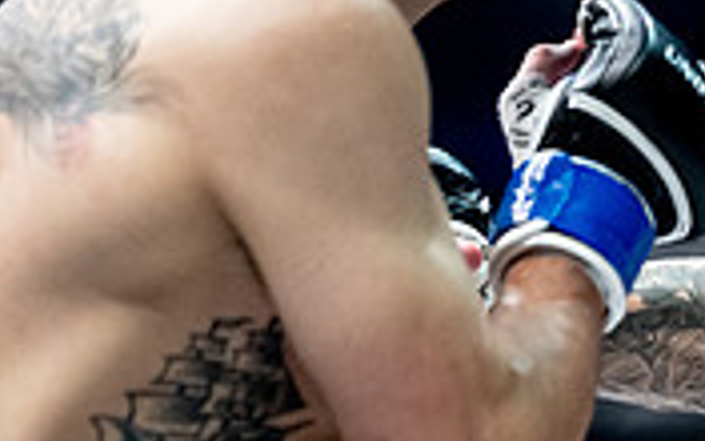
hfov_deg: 5.0
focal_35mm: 413
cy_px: 462
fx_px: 7935
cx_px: 1187
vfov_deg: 3.2
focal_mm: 93
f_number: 2
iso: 3200
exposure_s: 1/1250
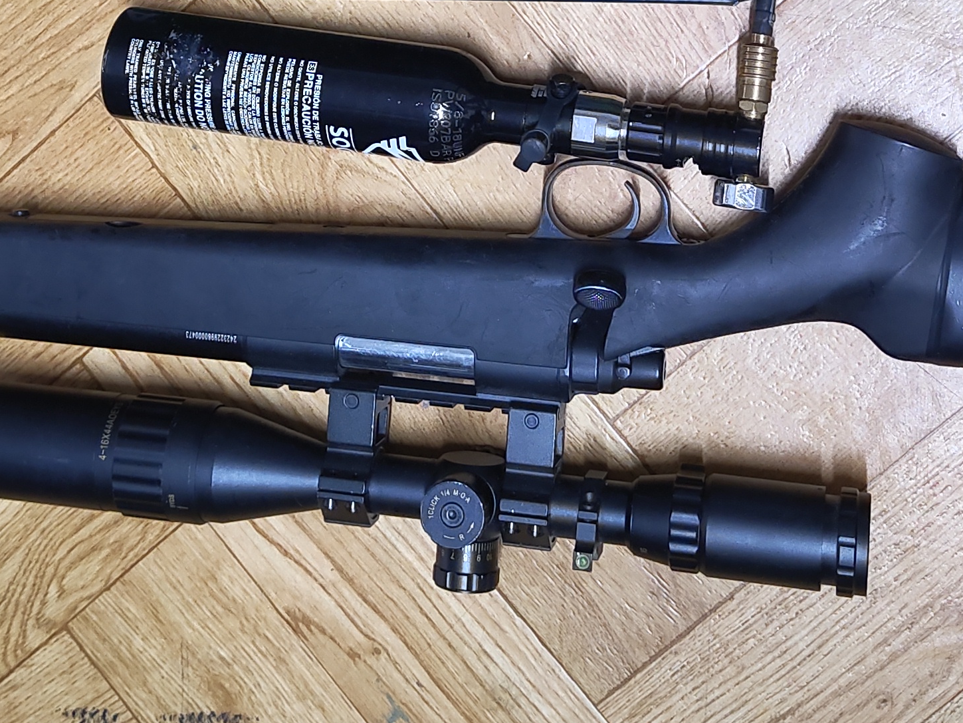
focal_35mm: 65
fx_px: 1808
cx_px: 434
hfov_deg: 29.8
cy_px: -132
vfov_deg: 21.1
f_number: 1.88
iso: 406
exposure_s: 1/50
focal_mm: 5.59
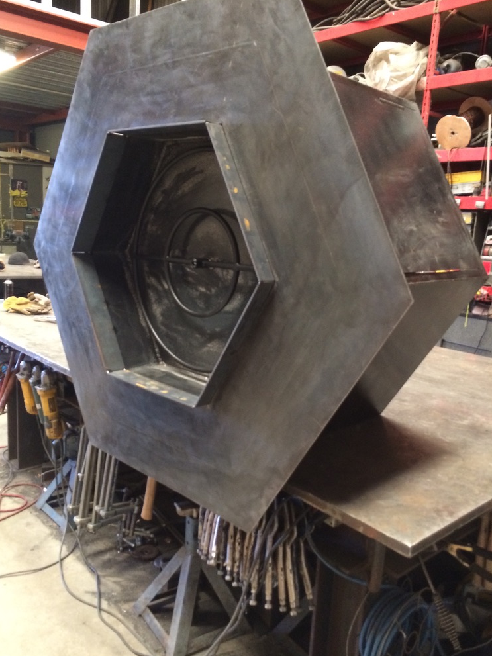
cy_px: 335
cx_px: 239
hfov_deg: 45.4
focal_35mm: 31
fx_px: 588
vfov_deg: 58.4
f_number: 2.2
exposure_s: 1/20
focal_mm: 4.12
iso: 320
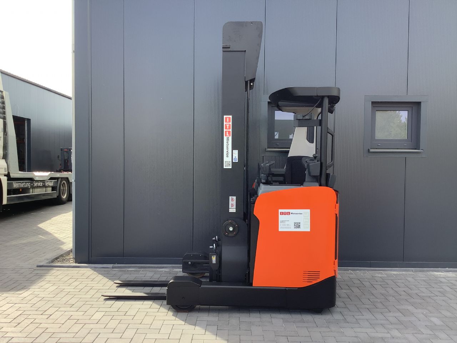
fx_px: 409
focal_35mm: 31
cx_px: 228
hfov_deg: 58.4
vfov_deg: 45.4
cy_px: 172
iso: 25
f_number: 2.4
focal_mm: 3.3
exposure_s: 1/193
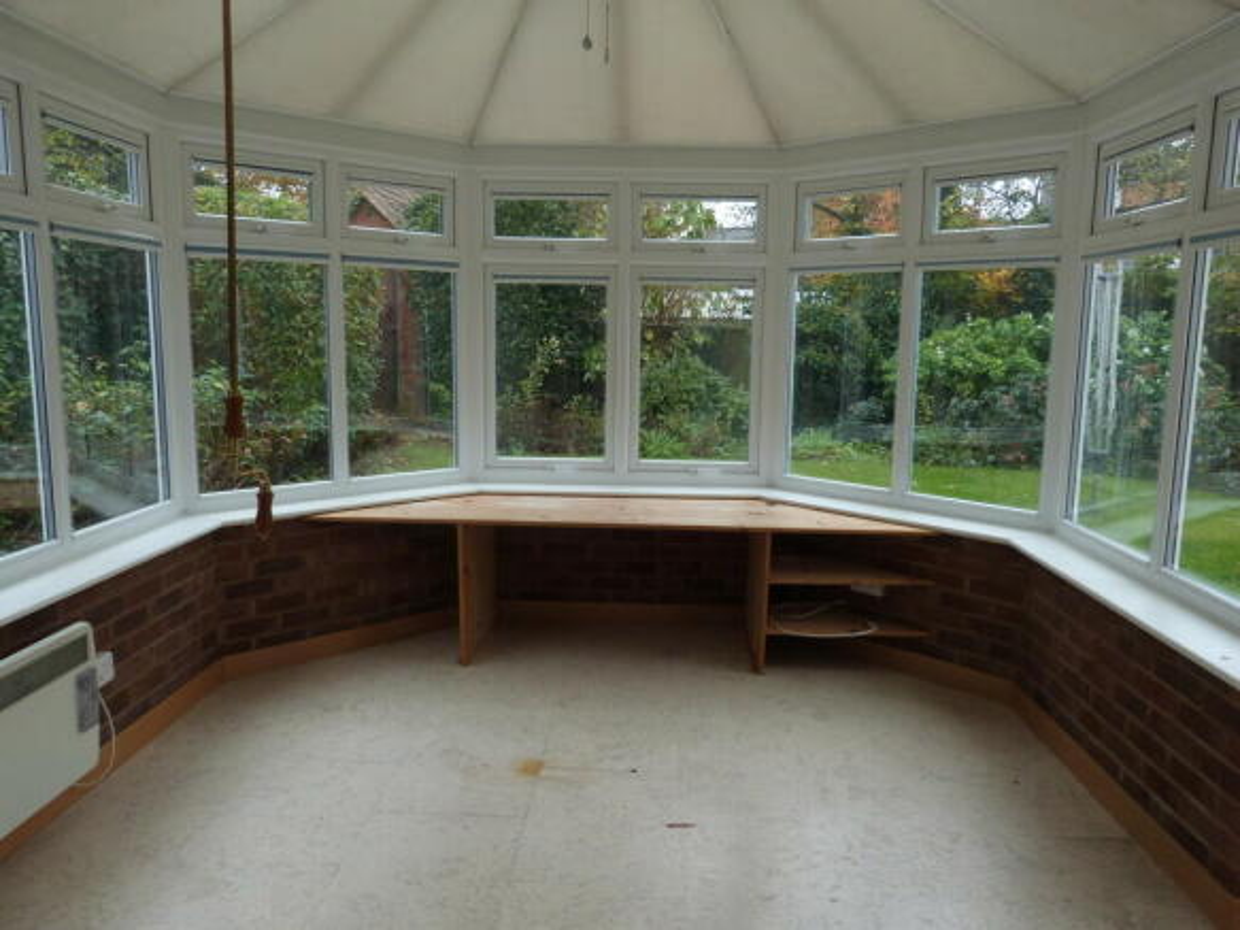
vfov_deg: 54.9
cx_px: 620
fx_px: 895
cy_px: 465
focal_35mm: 25
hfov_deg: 69.4
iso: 100
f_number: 2.8
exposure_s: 1/80
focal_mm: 4.5
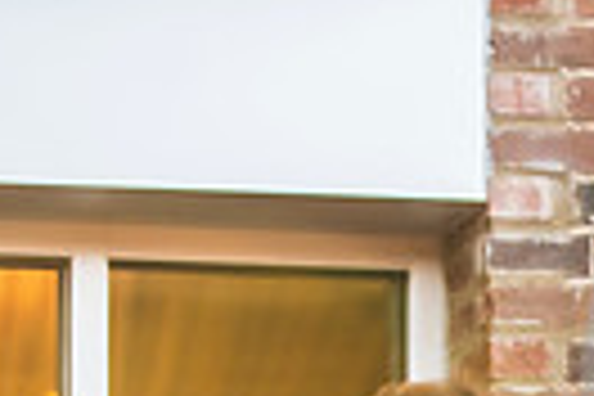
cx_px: 747
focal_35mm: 430
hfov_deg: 4.8
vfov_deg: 3.2
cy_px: 866
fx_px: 7094
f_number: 2.8
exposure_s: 1/640
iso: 640
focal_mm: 95
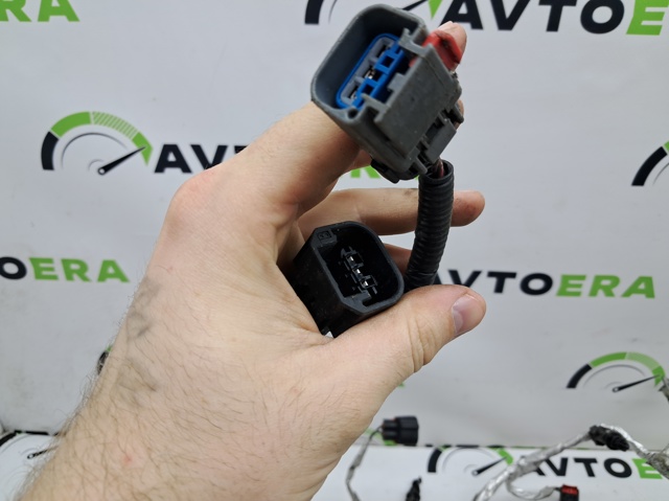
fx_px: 521
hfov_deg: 65.4
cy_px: 250
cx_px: 334
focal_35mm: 27
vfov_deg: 51.3
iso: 50
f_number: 1.8
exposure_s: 1/50
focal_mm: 4
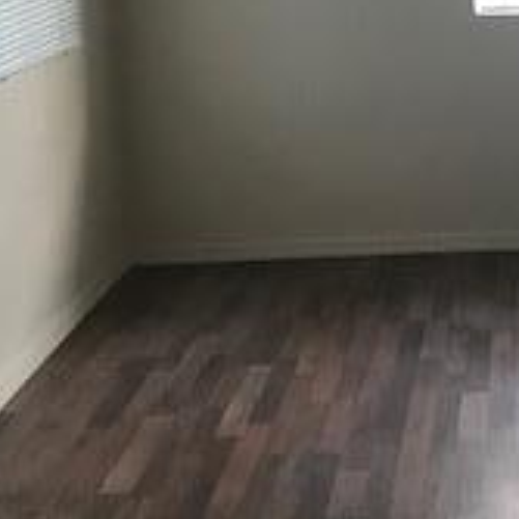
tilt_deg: -4.8
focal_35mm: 95
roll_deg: +1.3
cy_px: -19
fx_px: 1611
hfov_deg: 17.5
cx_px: 618
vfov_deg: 17.8
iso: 64
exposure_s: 1/15
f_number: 1.8
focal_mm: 3.99
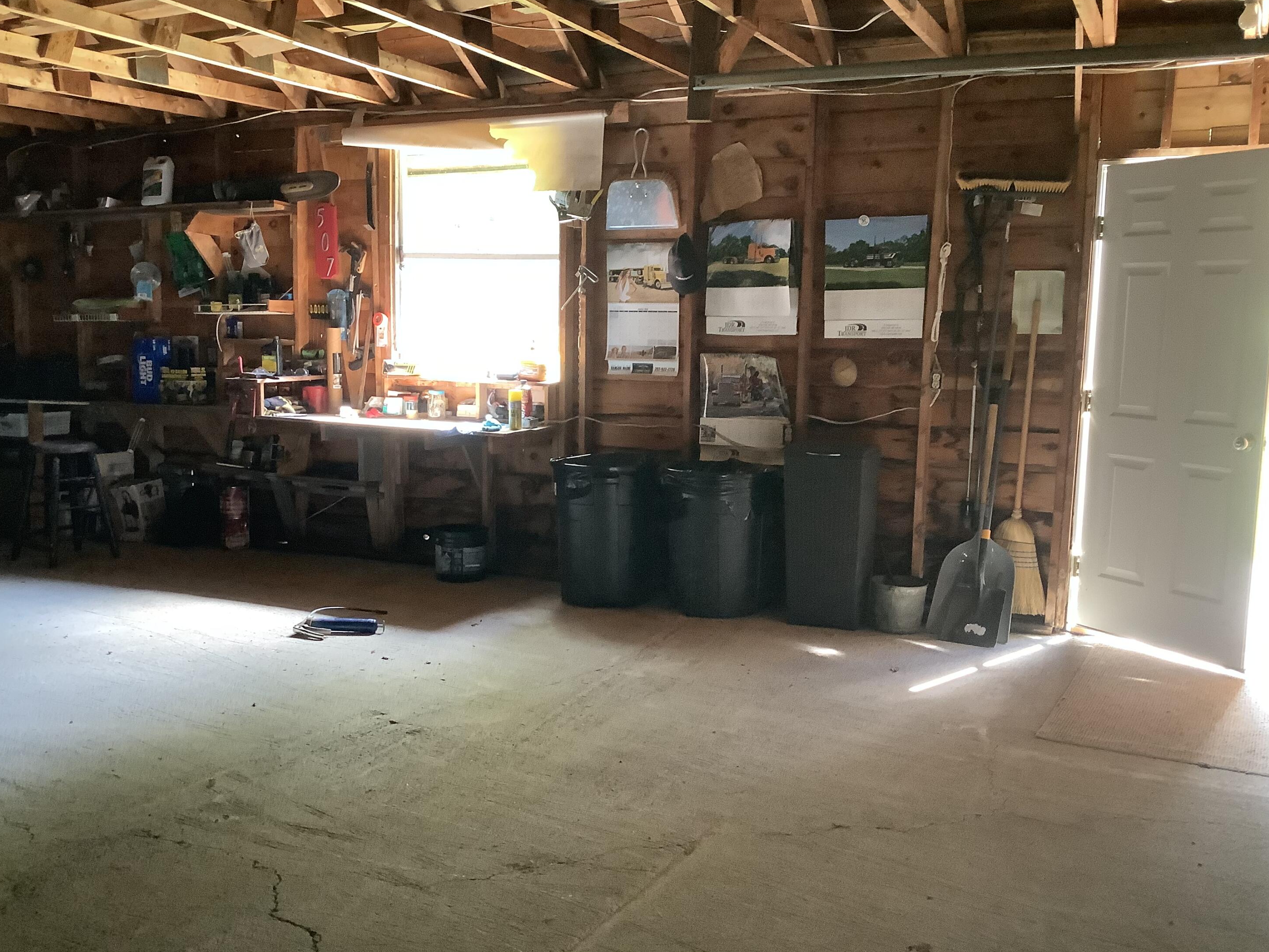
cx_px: 645
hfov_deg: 56.8
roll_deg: -1.2
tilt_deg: -7.4
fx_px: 1173
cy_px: 478
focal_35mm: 32
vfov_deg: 44.2
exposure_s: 1/60
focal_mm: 3.3
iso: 400
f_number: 2.4
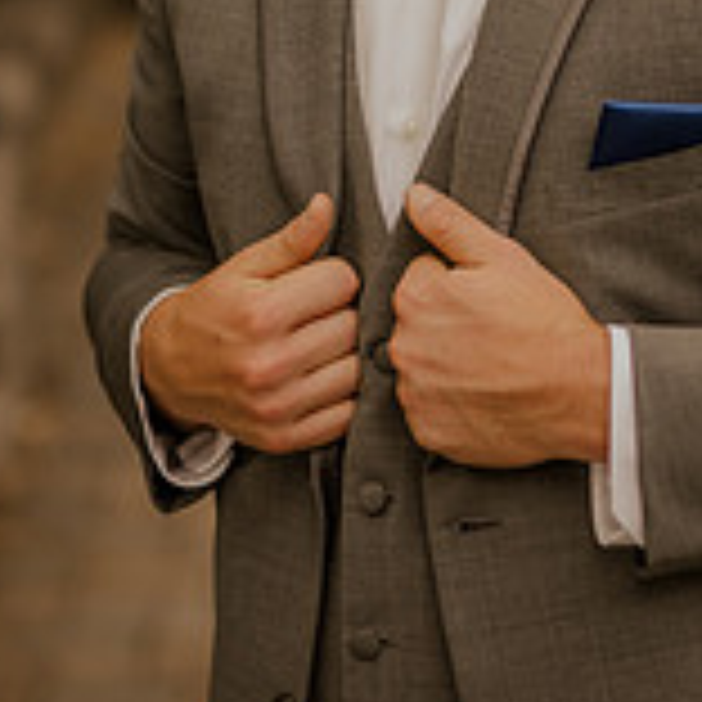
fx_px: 3625
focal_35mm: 158
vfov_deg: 10.9
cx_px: 410
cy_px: -88
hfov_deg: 11.1
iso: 100
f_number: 2.2
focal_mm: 50
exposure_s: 1/640
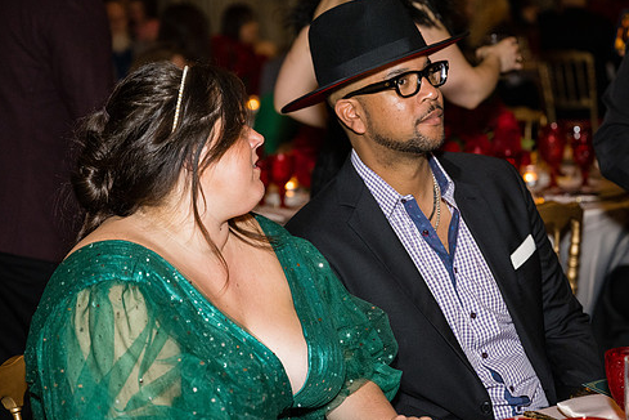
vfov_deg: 14.3
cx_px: 338
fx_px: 1677
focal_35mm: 96
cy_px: 199
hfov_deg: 21.2
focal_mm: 70
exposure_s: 1/200
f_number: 3.2
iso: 1600
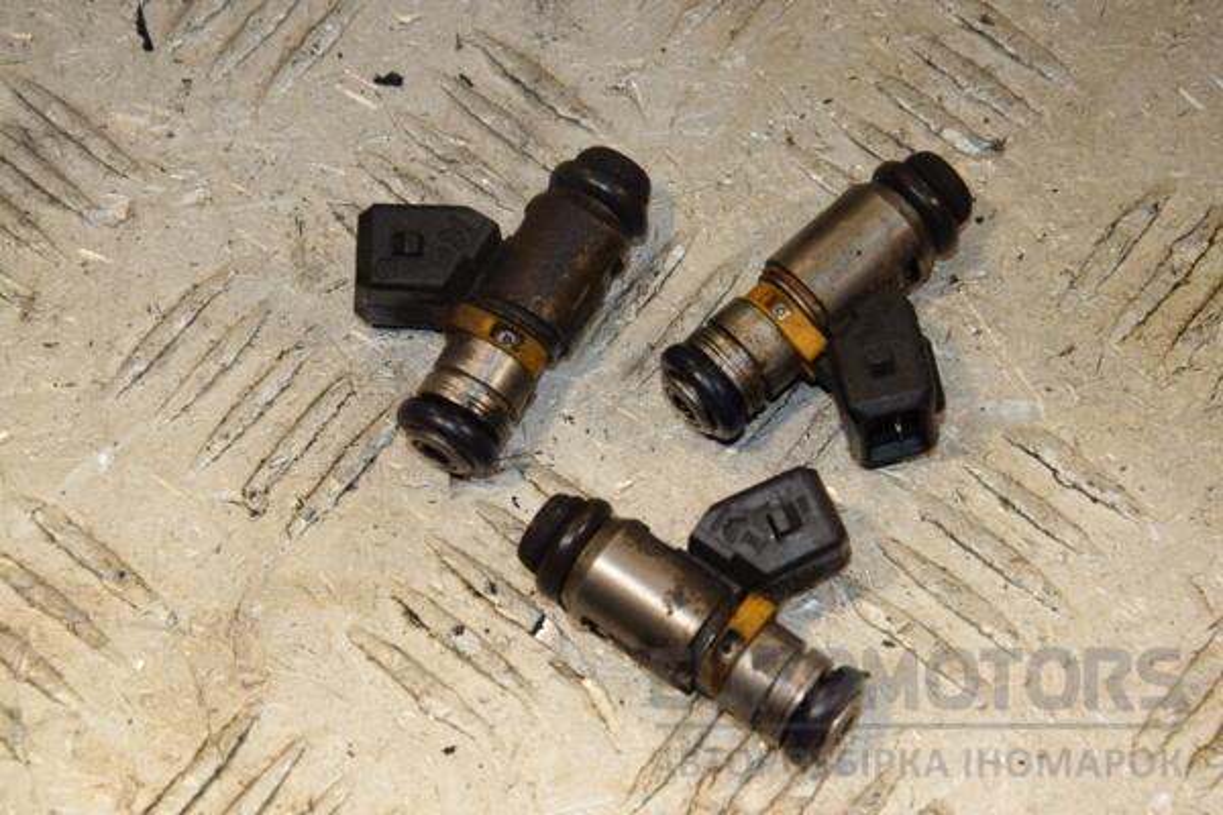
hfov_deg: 17.1
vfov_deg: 11.4
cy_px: 408
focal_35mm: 120
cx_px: 612
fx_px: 4076
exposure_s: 1/200
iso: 800
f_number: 9
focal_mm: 80
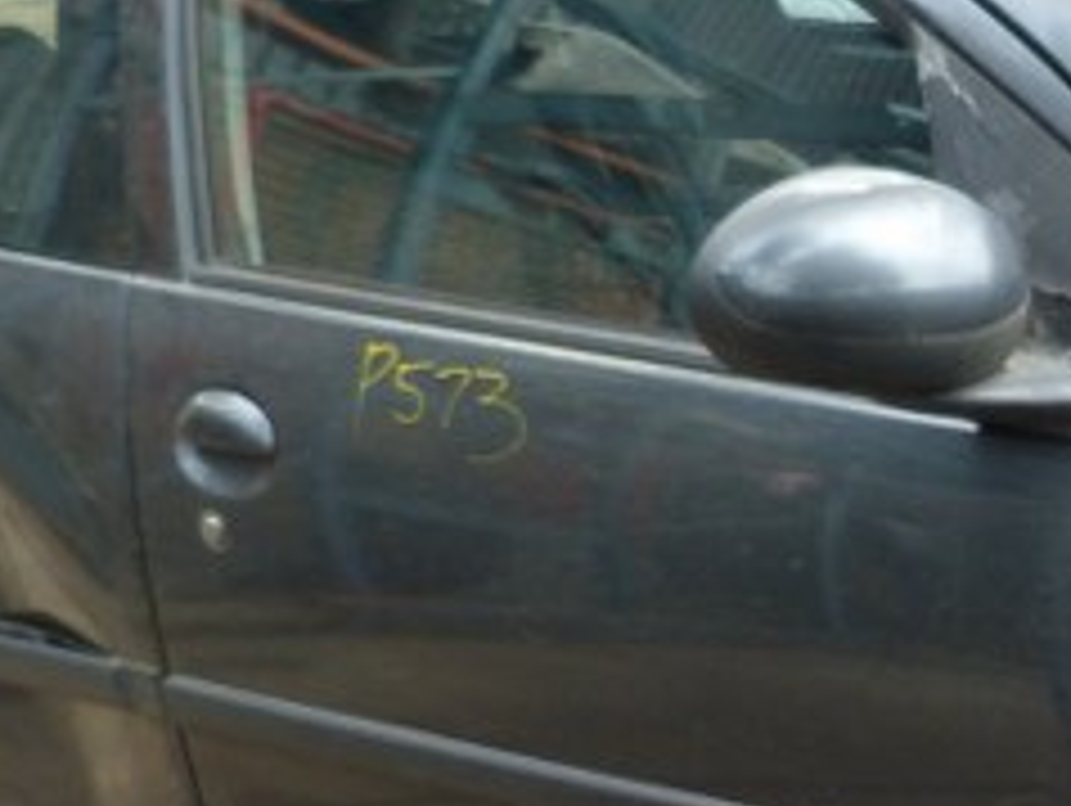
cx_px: 1210
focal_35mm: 84
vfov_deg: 17.4
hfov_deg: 21.9
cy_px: 698
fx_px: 2602
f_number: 2.8
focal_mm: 4.5
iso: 80
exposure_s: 1/125
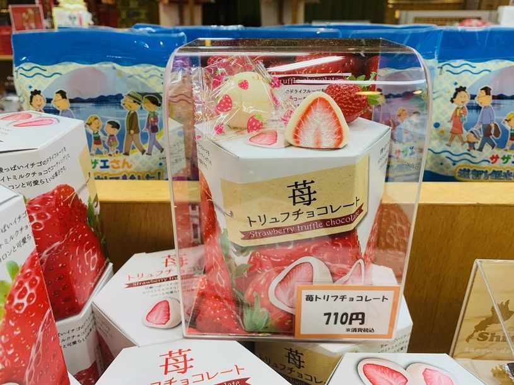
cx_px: 257
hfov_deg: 67.3
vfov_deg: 53.1
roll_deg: +0.6
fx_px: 386
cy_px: 192
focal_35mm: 26
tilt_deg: -24.4
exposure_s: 1/120
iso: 80
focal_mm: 4.25
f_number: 1.8
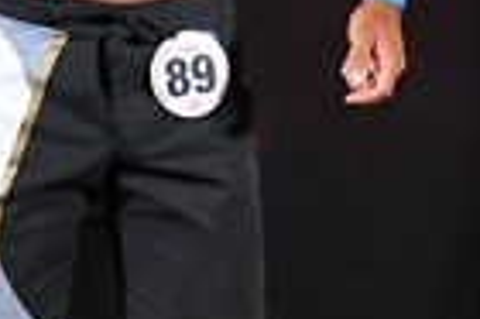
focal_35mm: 1199
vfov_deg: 1.1
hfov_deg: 1.7
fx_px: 15968
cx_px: 413
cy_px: 103
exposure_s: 1/400
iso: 3200
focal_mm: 145
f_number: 5.6
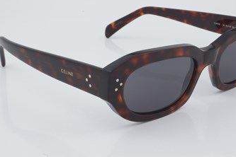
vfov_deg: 15.2
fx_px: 590
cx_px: 135
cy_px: 64
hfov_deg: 22.6
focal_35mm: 90
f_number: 32
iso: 100
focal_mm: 50
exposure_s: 1/3
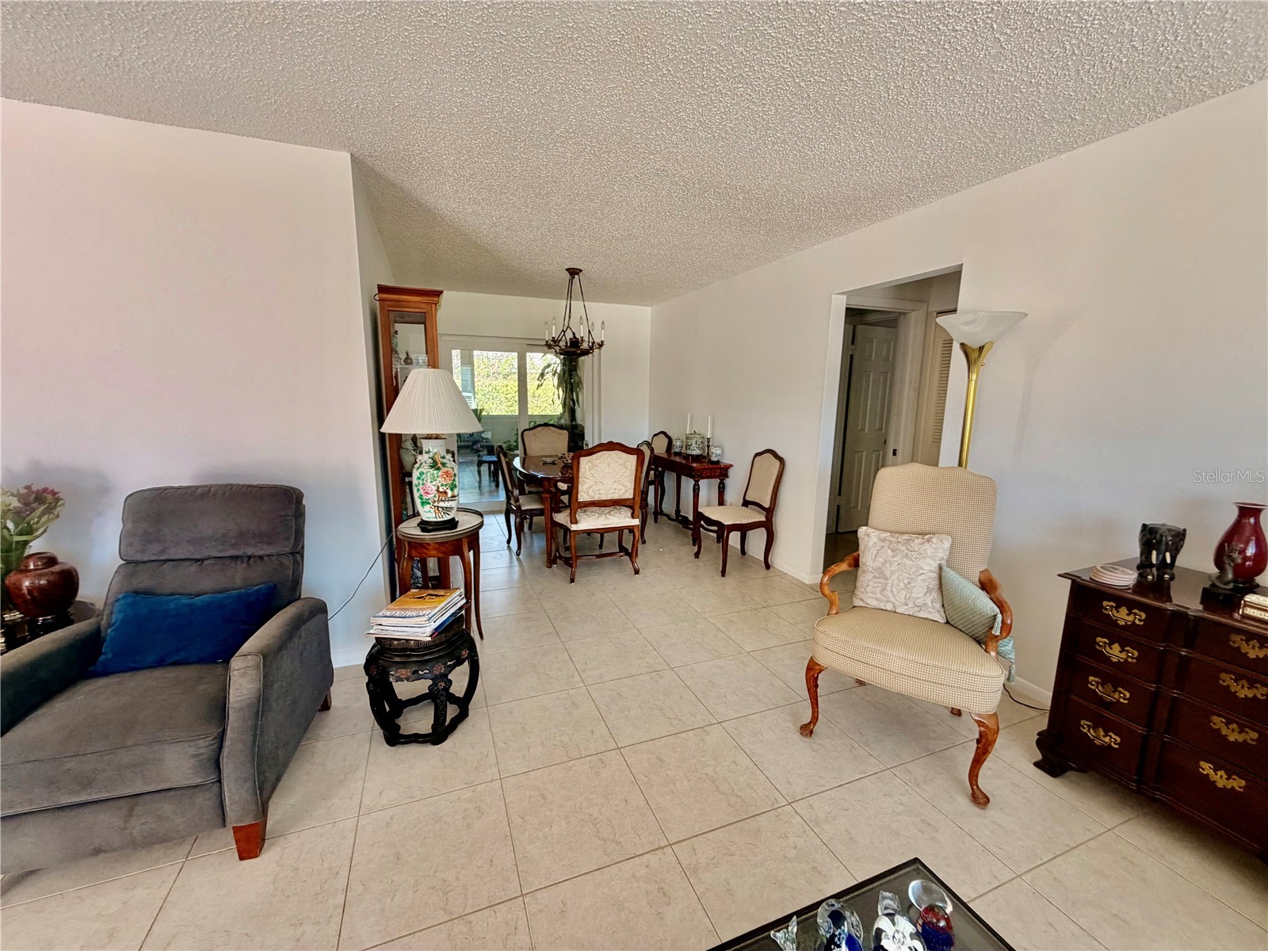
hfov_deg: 102.1
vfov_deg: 85.7
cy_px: 476
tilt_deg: -7.3
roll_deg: -1.0
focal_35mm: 14
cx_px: 634
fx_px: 513
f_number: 2.2
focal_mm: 2.22
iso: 160
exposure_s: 1/121
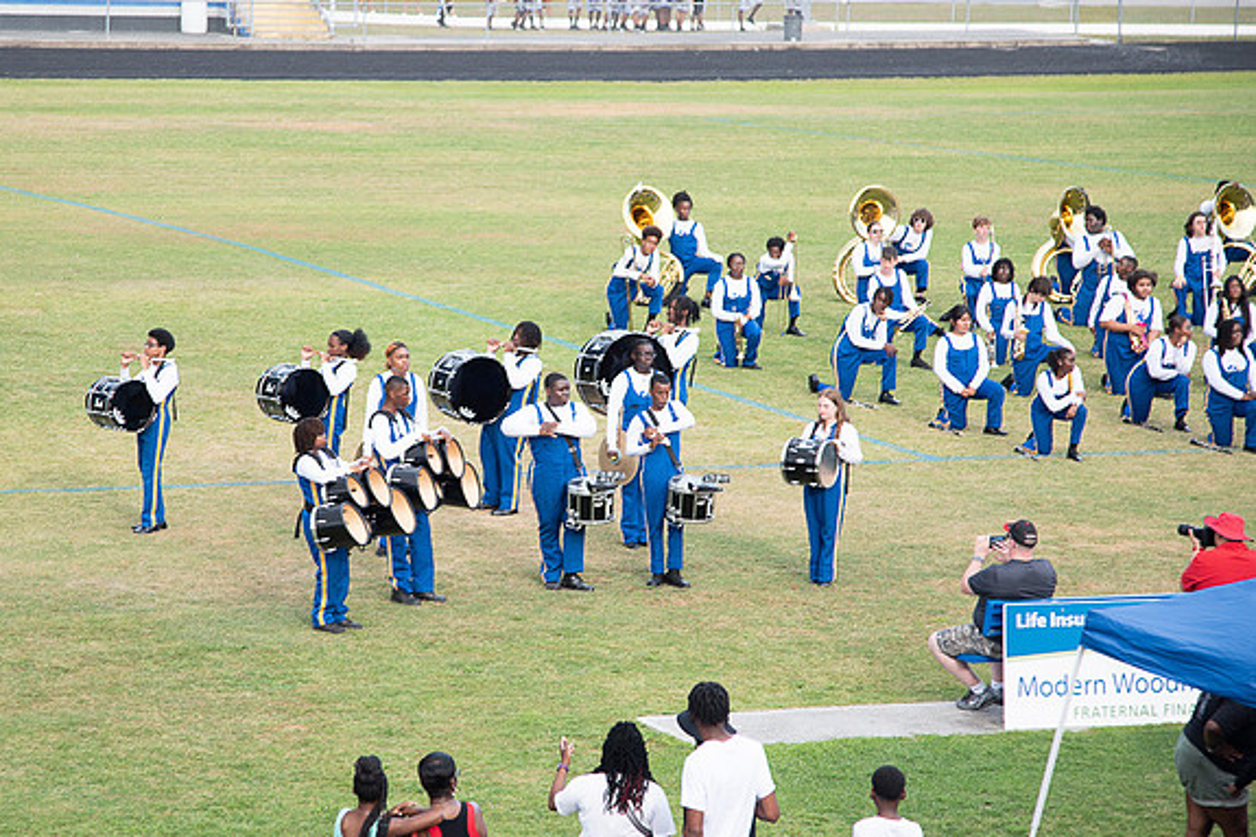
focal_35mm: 148
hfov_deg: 13.9
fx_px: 5162
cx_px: 502
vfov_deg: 9.3
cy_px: 422
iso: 100
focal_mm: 110
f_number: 4
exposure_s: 1/200
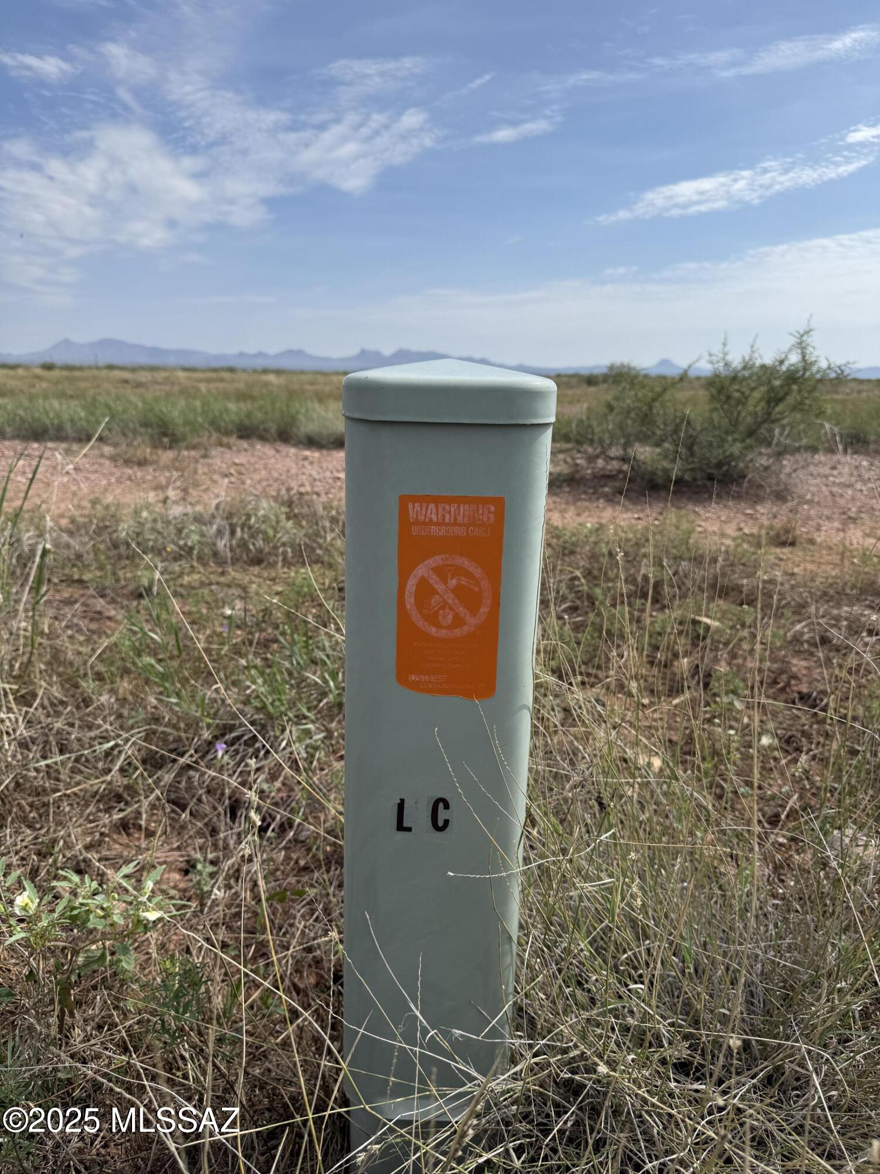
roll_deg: -1.4
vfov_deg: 71.6
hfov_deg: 56.8
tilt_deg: -14.5
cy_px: 587
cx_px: 440
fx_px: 813
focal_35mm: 24
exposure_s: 1/6173
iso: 80
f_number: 1.78
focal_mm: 6.76
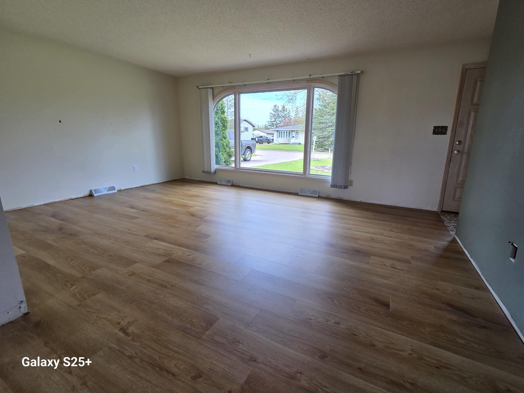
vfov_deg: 85.6
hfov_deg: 102.0
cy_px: 187
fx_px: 212
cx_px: 277
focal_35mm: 14
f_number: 2.2
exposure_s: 1/120
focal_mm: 2.2
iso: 64
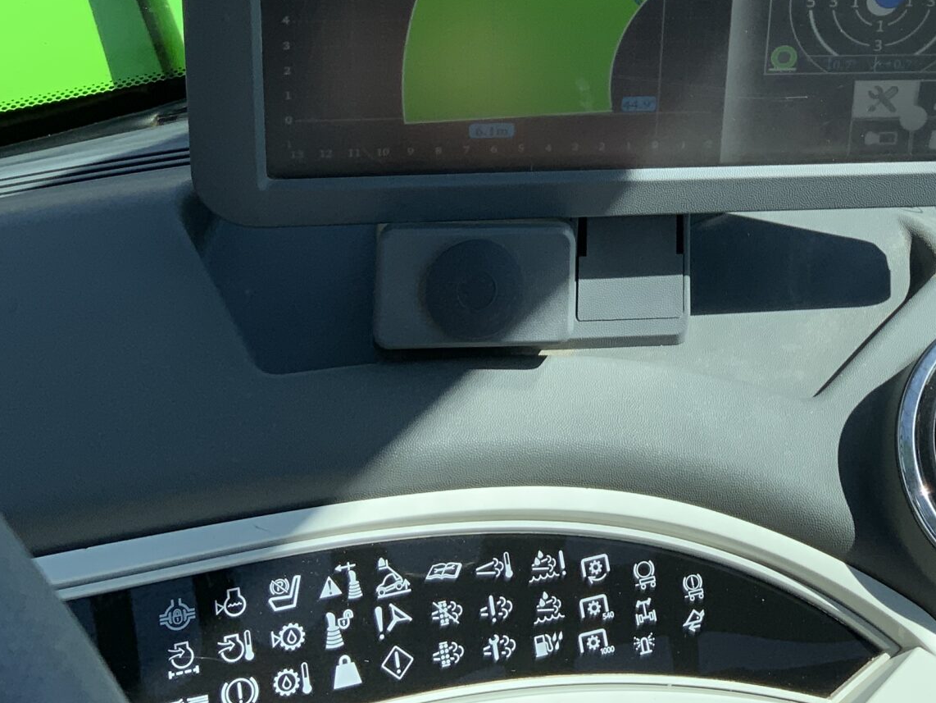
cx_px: 780
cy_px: -71
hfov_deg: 29.0
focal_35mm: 65
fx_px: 1758
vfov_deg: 21.4
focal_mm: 3
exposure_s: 1/869
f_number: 1.8
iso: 16
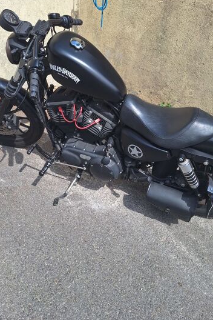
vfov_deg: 63.6
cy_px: 147
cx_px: 103
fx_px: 257
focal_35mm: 29
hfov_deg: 45.0
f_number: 1.8
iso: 40
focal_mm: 5.54
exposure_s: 1/1905
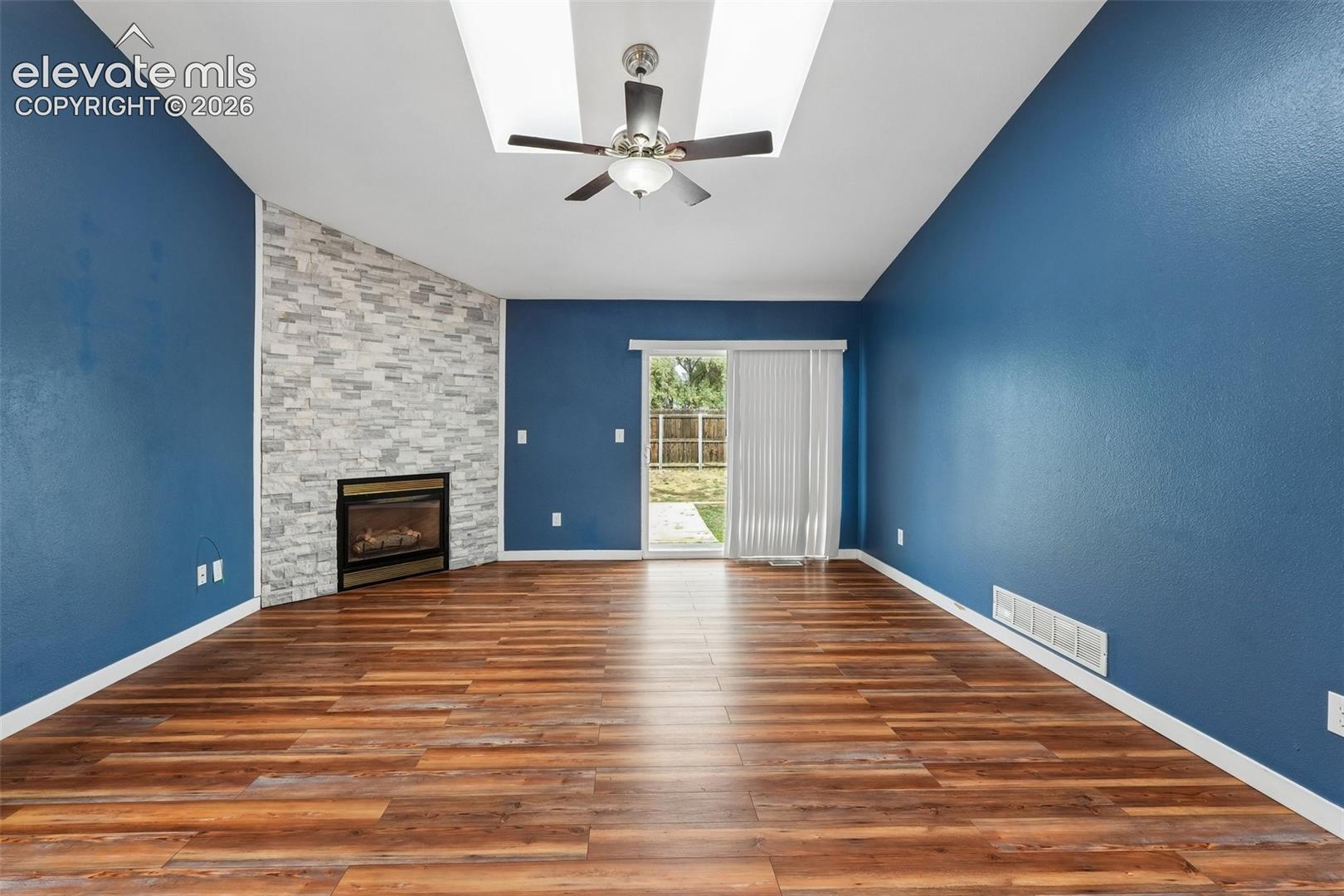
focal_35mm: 15
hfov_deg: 100.4
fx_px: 560
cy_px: 448
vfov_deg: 77.3
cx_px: 672
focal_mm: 10
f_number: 9
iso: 320
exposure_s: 1/30
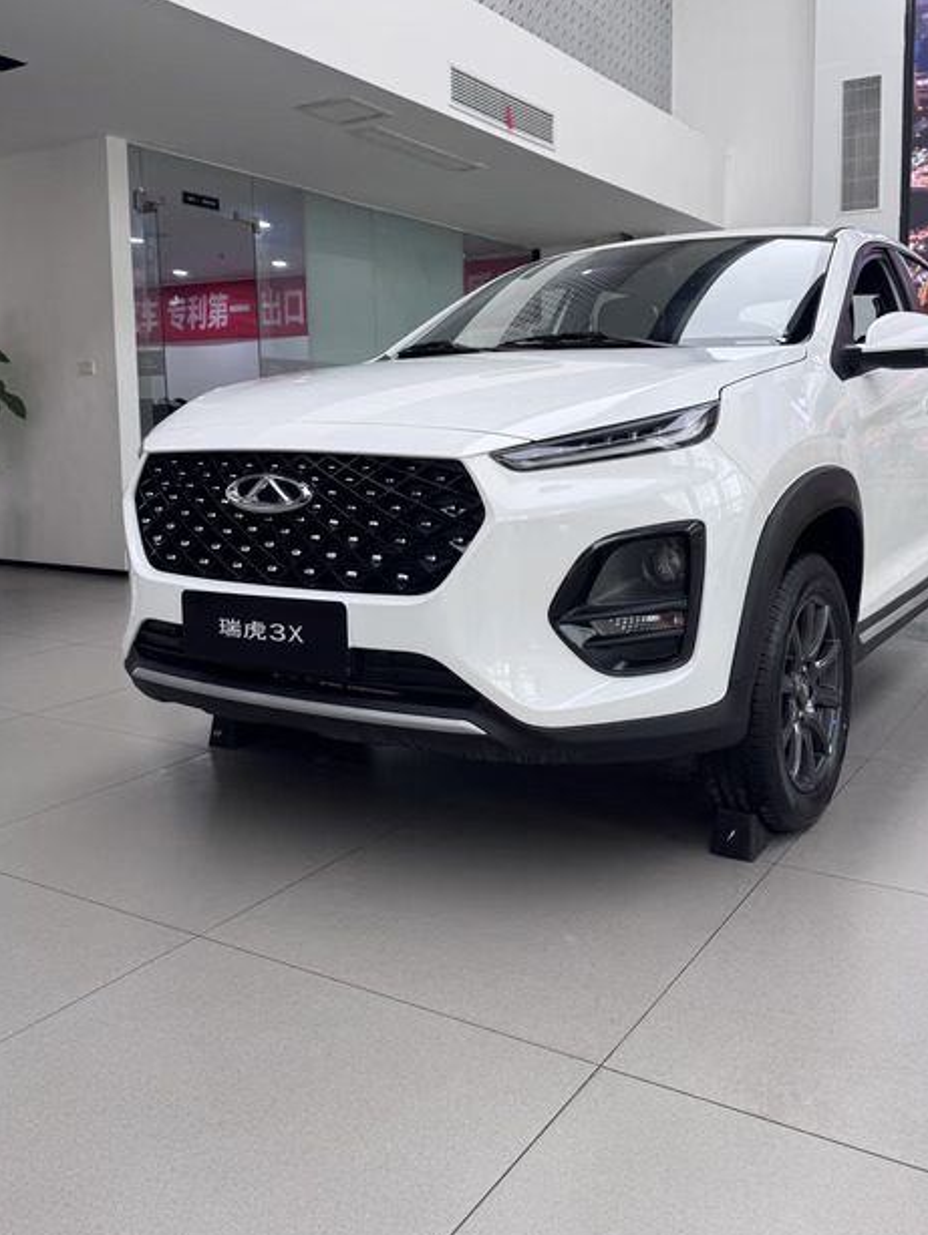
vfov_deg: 59.7
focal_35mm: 30
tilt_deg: -5.2
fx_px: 1072
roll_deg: +0.6
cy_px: 525
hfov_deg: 46.7
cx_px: 527
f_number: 1.78
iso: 100
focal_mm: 6.76
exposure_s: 1/104
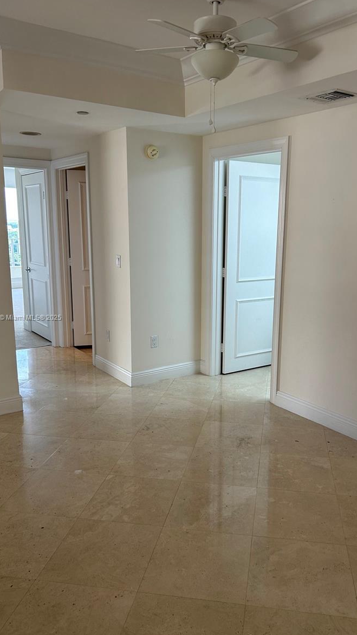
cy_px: 318
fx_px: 488
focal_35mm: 29
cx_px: 206
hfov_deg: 40.1
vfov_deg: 66.1
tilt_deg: -11.2
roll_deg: -0.7
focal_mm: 5.7
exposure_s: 1/120
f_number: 1.5
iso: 64
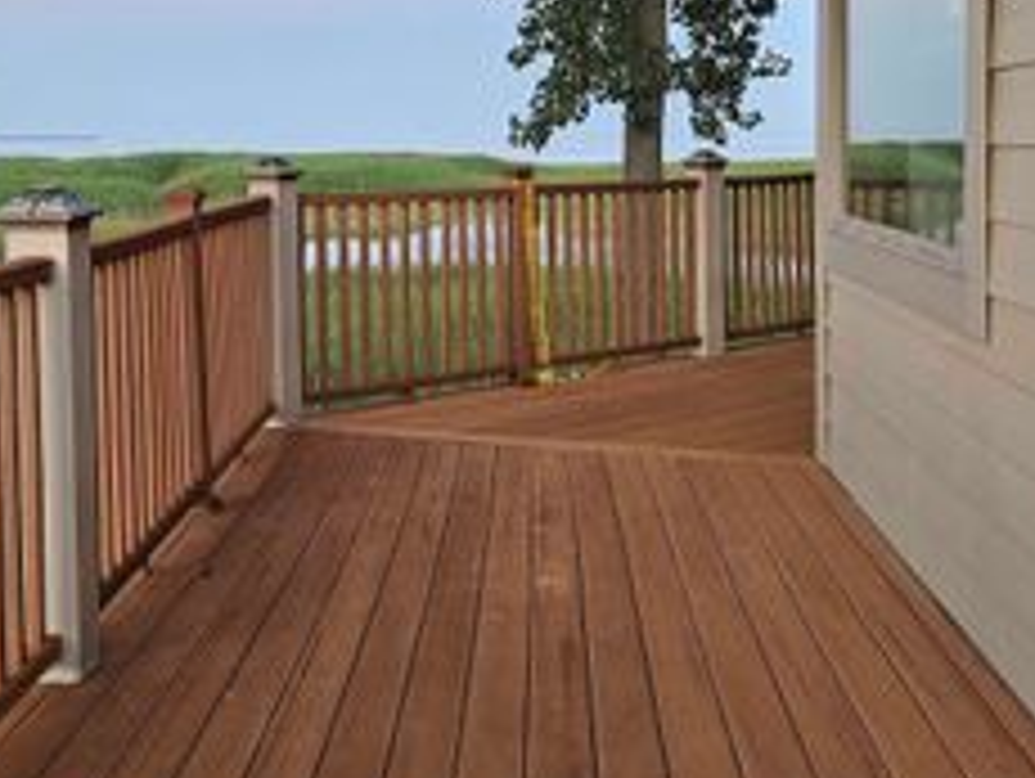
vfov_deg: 28.9
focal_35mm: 50
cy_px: 245
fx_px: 1497
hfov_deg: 38.1
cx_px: 486
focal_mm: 5.4
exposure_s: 1/120
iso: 1000
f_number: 1.8
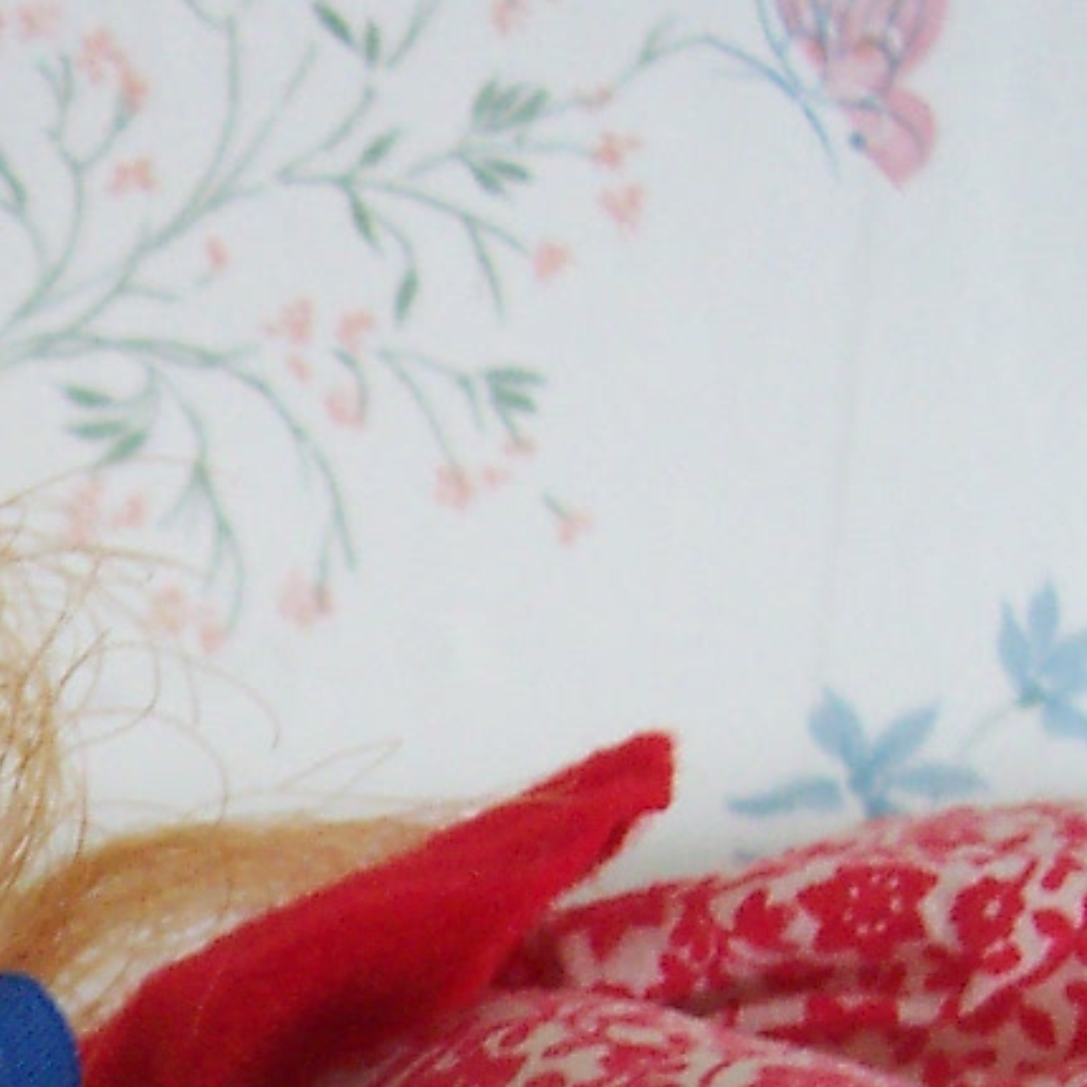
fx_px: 4476
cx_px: -293
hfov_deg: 13.4
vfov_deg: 13.4
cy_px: 1408
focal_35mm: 126
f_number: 2.8
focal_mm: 5.6
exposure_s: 1/30
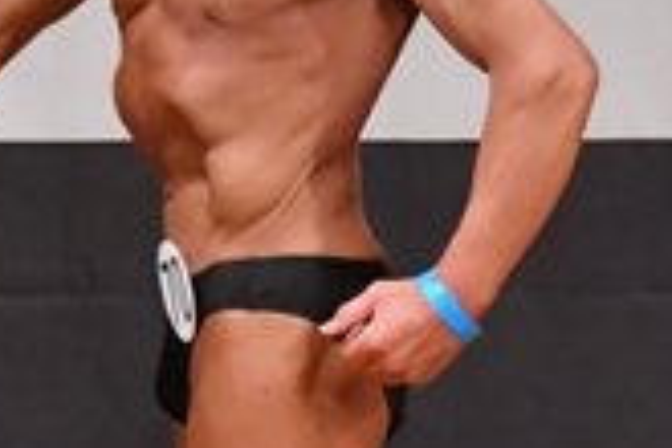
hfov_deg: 1.6
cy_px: 318
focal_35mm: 1266
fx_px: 23630
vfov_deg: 1.1
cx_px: 474
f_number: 5.6
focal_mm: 180
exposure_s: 1/400
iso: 7200
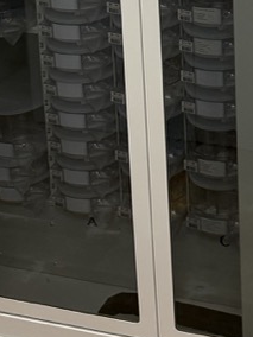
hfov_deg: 13.2
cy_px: -142
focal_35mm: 108
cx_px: 337
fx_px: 1052
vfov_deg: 16.8
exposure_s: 1/65
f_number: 1.78
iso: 200
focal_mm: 6.76
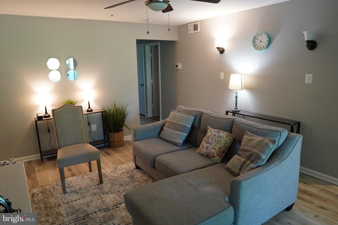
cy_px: 112
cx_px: 169
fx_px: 225
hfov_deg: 73.7
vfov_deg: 53.1
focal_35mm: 24
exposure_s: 1/160
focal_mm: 16
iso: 1600
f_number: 2.5
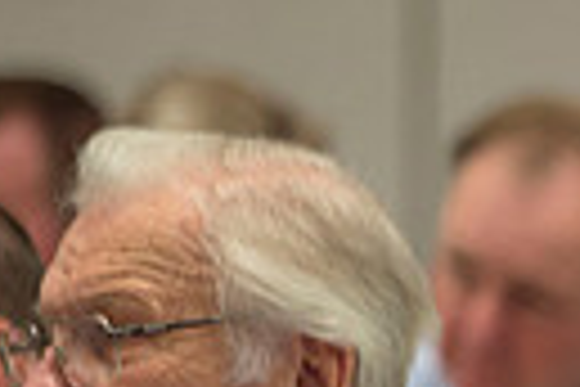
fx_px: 12260
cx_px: 1021
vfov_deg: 1.8
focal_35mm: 761
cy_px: 819
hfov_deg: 2.7
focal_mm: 170
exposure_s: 1/160
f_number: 2.8
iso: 1250
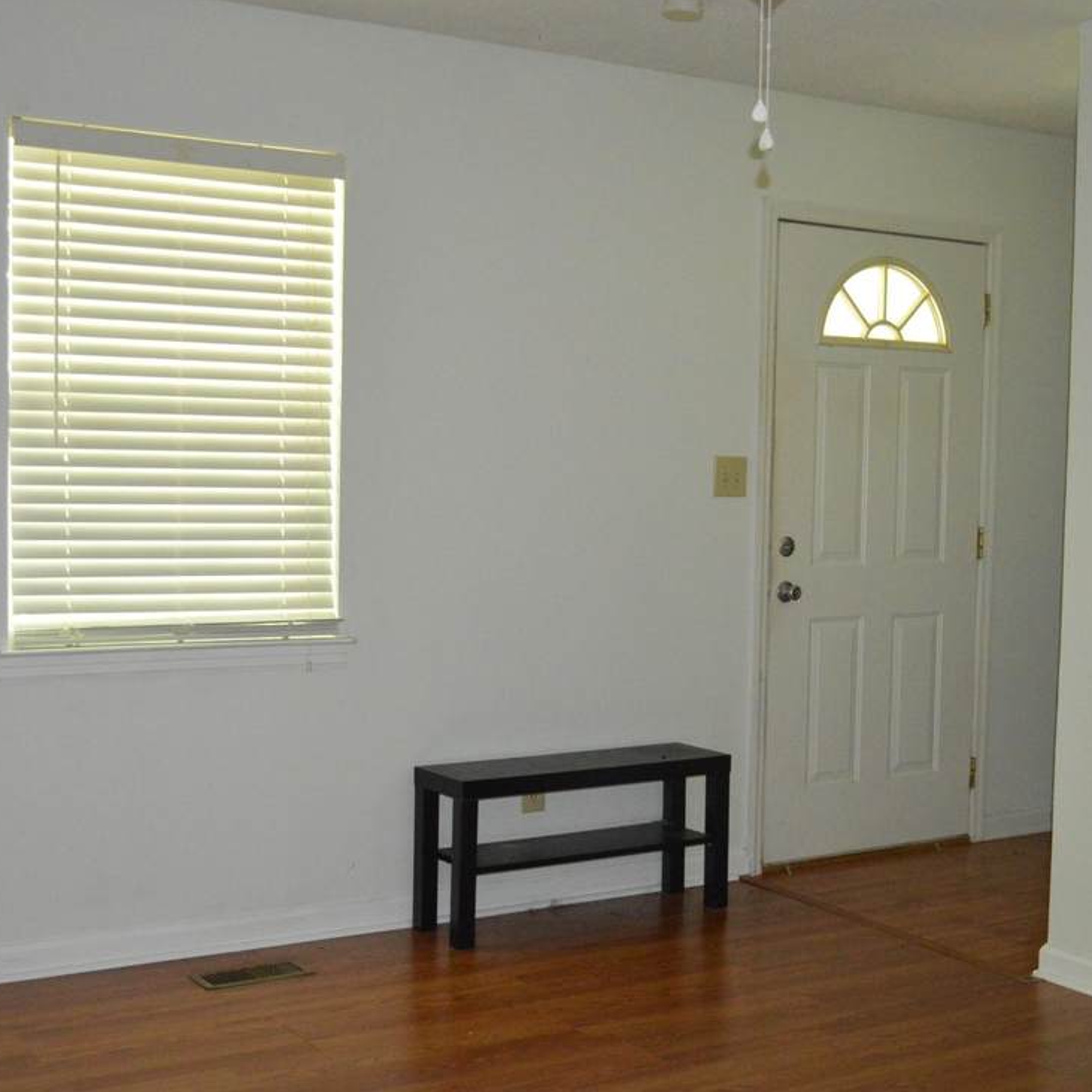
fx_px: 1749
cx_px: 598
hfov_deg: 34.7
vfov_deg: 34.7
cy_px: 559
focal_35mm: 49
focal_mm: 22
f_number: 3.8
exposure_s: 1/60
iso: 2200
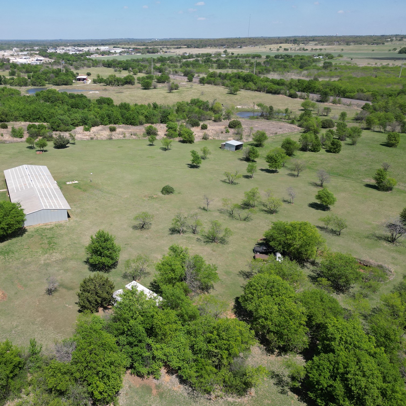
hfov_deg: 54.8
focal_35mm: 29
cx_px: 146
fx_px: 385
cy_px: 201
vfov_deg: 55.6
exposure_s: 1/2500
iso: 100
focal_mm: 6.72
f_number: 1.7
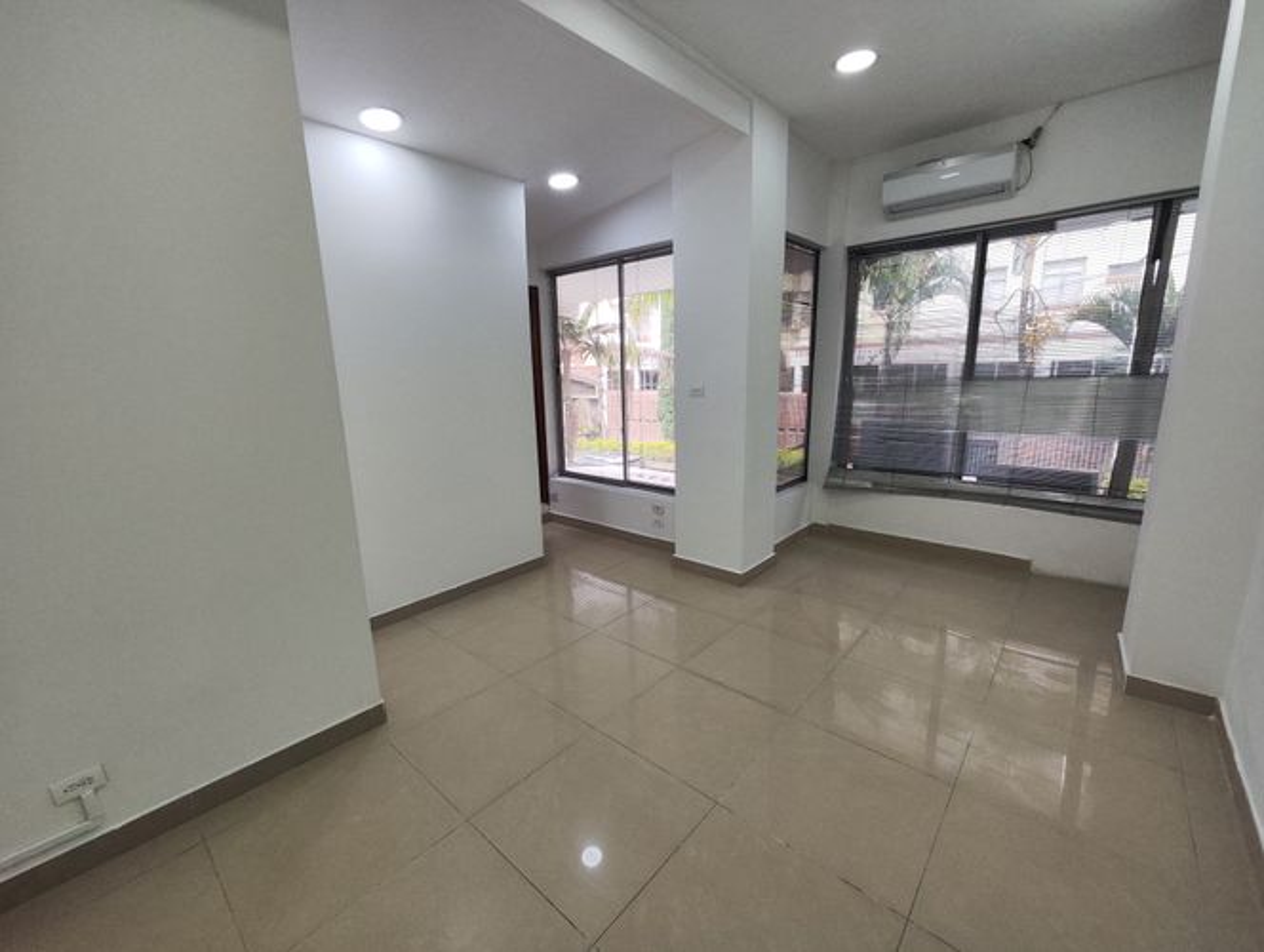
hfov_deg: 102.0
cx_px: 632
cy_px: 476
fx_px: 512
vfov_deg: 85.8
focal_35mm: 14
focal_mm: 2.16
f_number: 2.2
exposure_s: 1/120
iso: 249
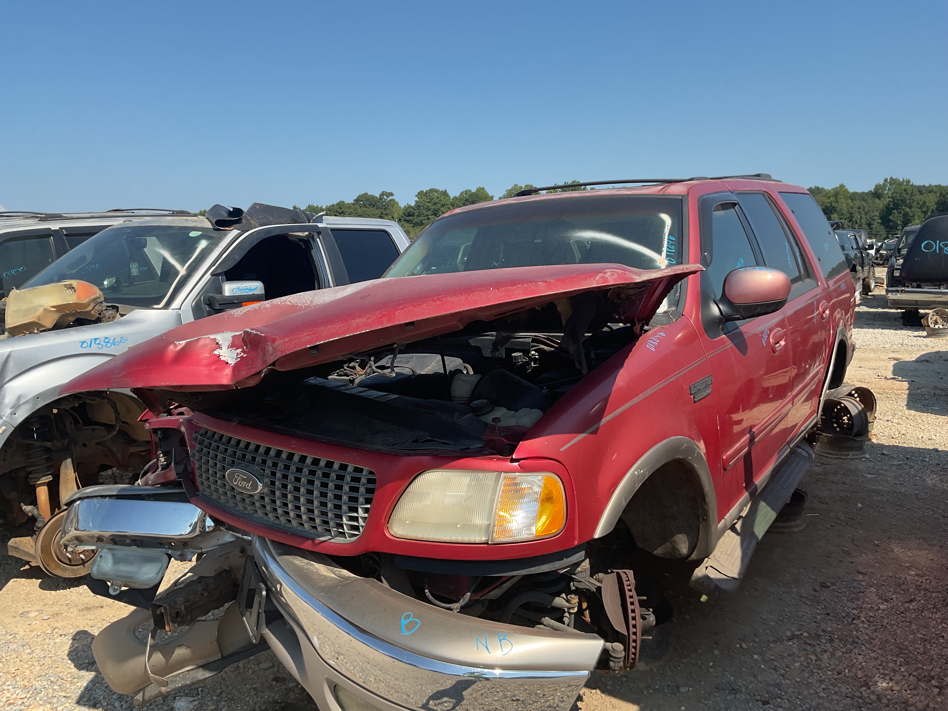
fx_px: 794
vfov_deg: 48.2
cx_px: 474
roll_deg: +1.7
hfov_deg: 61.7
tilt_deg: -7.1
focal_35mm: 29
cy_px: 356
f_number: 1.8
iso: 16
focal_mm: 3
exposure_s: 1/1534
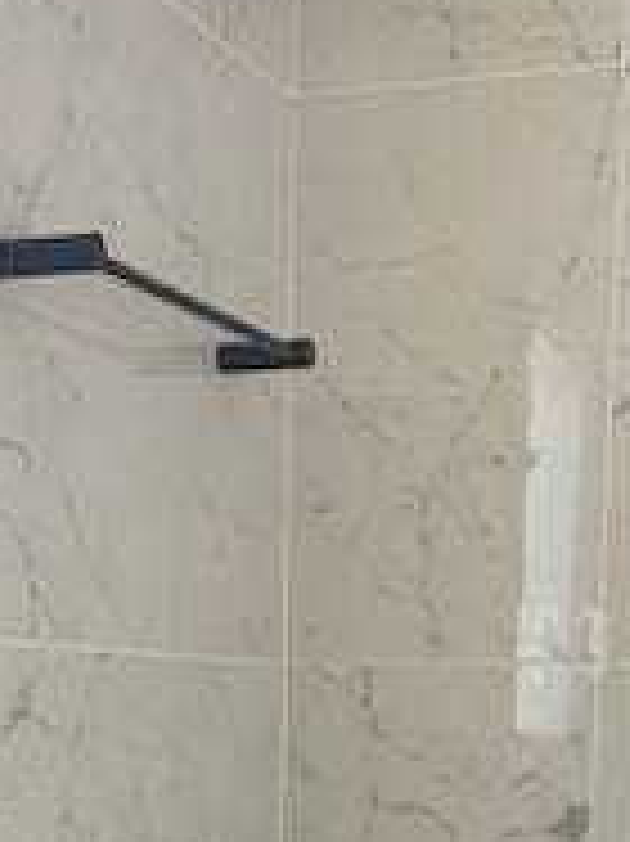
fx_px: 2162
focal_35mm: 89
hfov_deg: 16.5
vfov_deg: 20.6
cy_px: 1013
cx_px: 198
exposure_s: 1/92
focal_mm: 4.2
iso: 125
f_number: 1.6
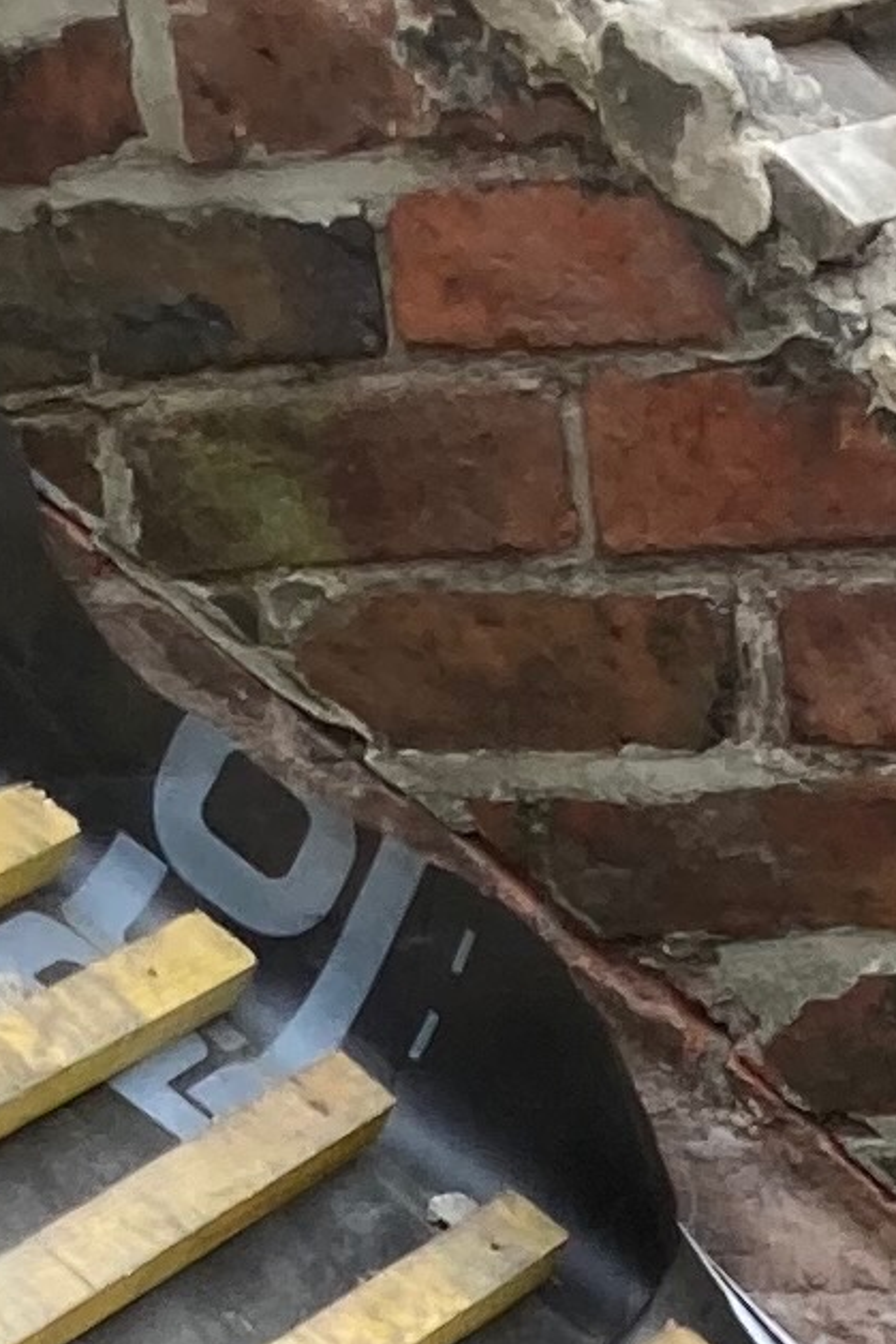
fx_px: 6977
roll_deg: +4.7
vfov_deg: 9.3
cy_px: 3694
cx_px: 639
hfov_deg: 7.3
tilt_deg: -31.5
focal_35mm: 187
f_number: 1.8
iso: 20
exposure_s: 1/331
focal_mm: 3.99
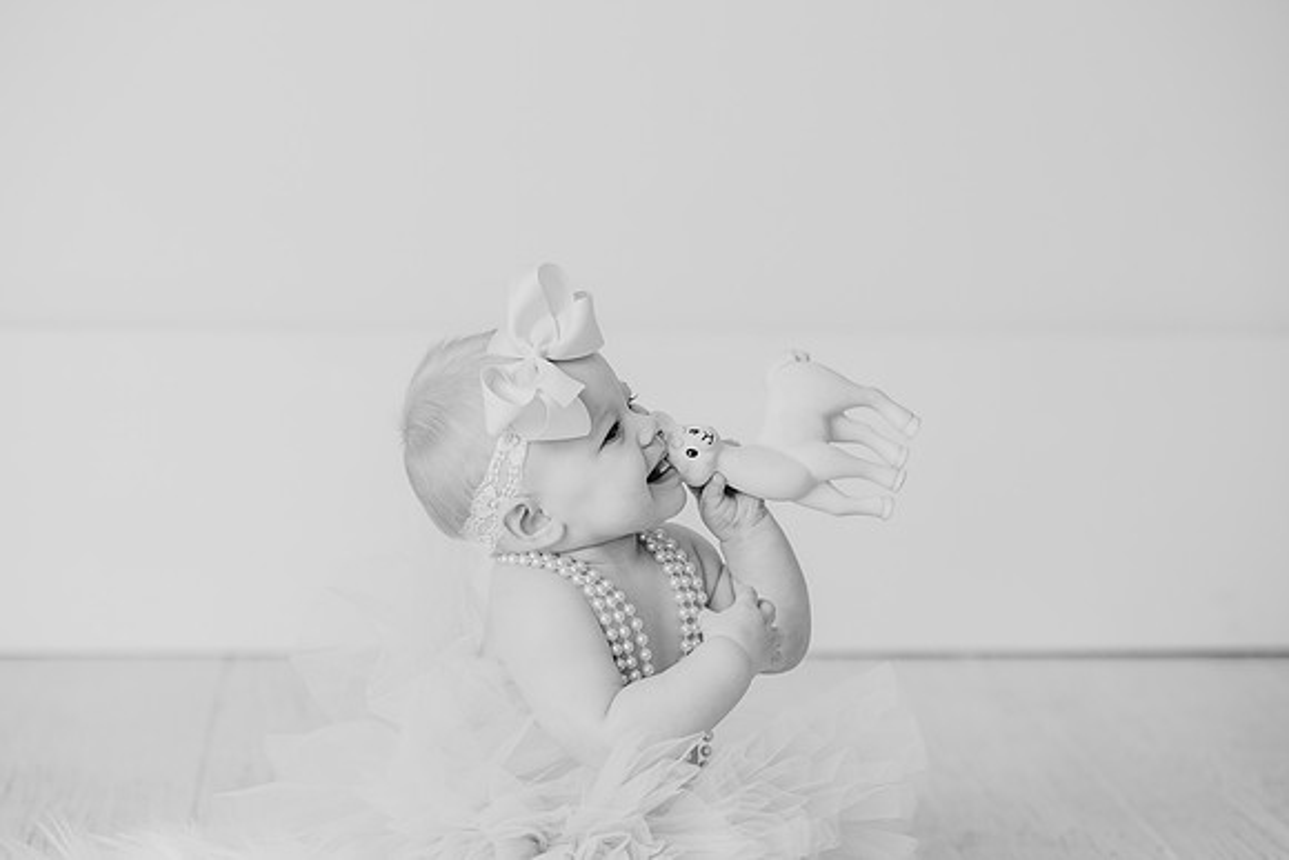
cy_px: 430
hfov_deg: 23.5
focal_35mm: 87
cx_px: 651
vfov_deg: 15.8
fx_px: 3100
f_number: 2.8
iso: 100
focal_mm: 85
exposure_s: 1/125
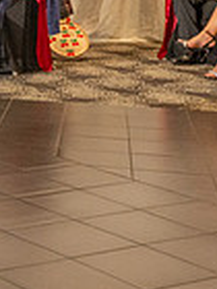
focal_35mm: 121
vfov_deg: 16.0
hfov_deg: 10.7
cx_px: -282
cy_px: 19
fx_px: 1011
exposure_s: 1/125
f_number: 4.5
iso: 800
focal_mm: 24
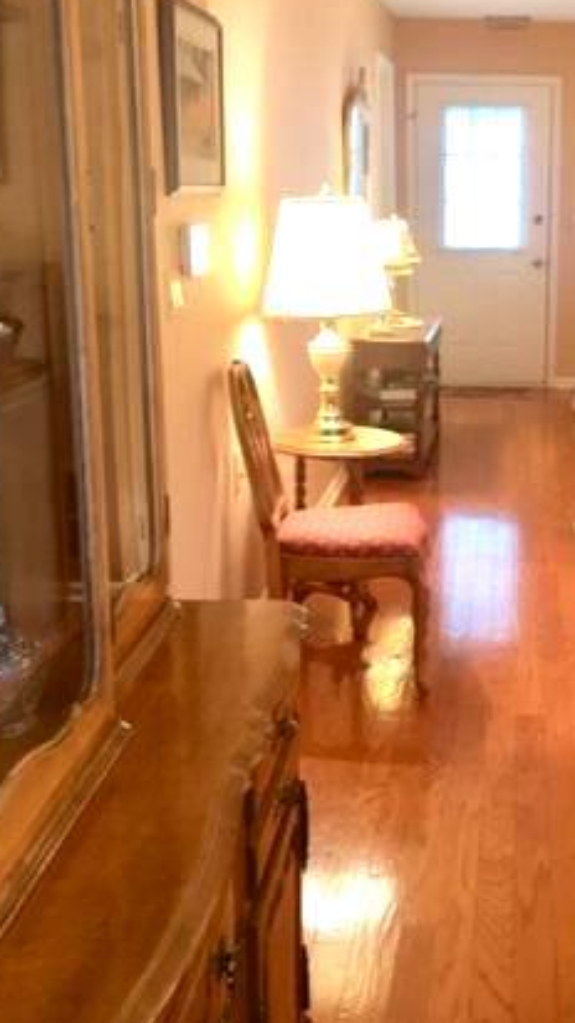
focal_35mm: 49
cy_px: 523
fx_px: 1330
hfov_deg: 23.7
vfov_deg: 42.1
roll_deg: -1.9
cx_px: 518
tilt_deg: -13.8
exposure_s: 1/30
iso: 125
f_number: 2.2
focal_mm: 4.15
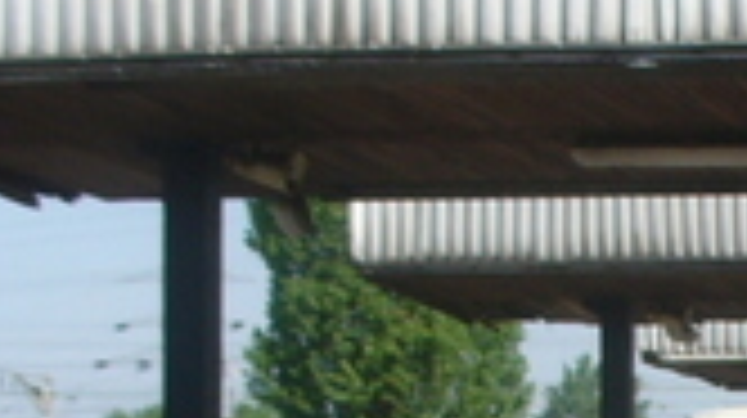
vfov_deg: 6.4
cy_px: 778
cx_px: 1107
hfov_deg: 11.2
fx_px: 3661
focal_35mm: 185
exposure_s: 1/200
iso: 64
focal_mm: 6.1
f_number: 5.6
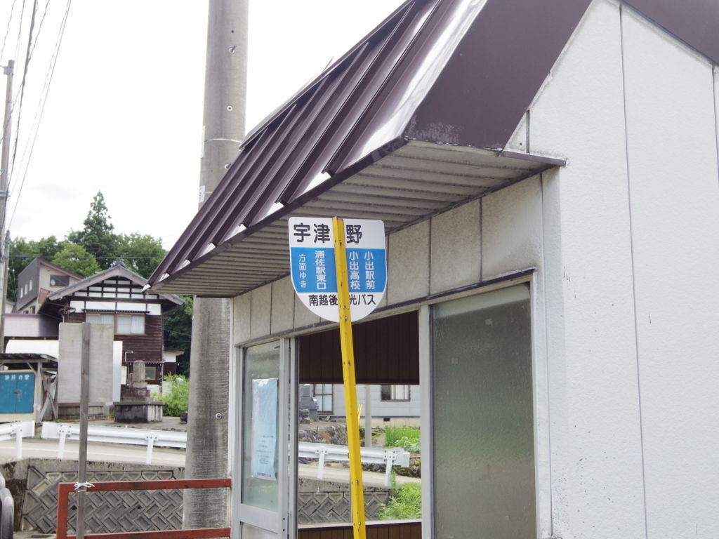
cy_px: 270
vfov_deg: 30.9
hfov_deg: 40.4
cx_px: 360
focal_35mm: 47
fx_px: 976
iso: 250
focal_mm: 8.5
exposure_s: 1/1000
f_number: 3.2
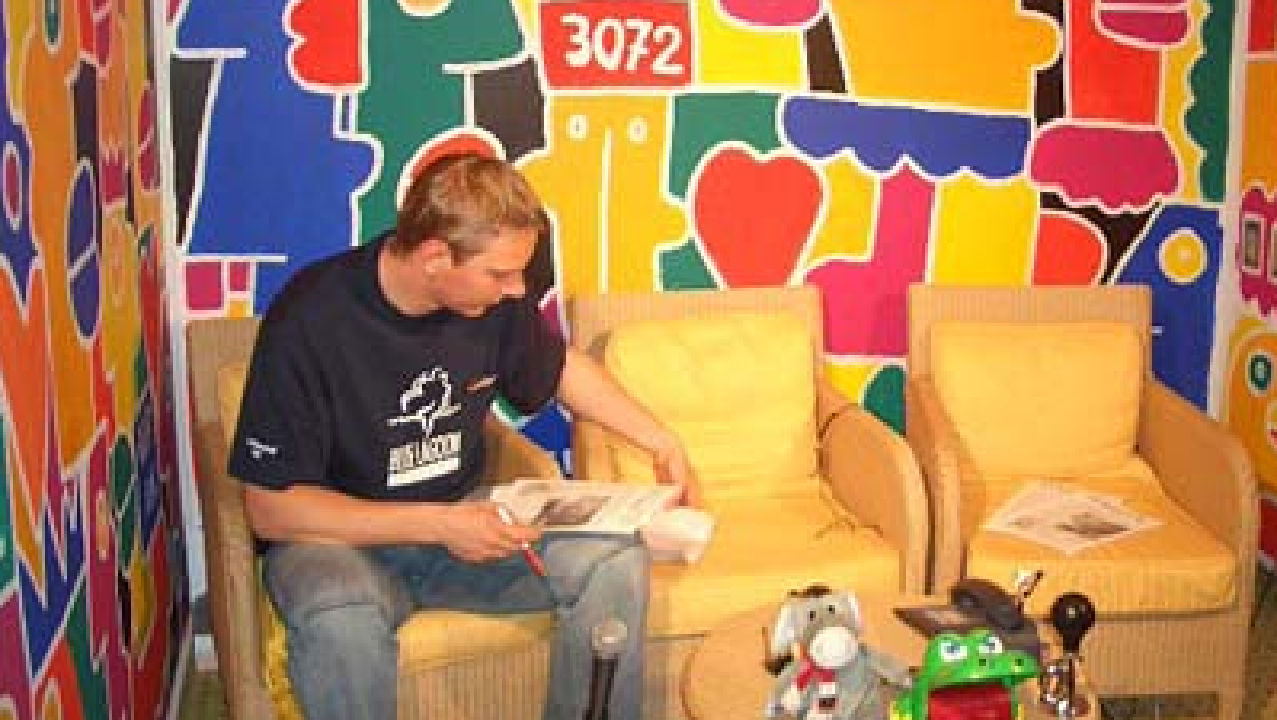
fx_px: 1457
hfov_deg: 47.3
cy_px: 246
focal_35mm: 43
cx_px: 656
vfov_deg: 27.6
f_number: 2.6
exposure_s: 1/80
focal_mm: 5.8
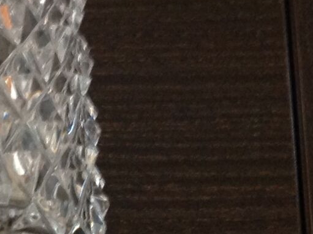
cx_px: -284
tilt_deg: -84.3
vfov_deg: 10.8
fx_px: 1237
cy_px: 165
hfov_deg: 12.8
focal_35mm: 137
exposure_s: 1/15
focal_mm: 4.28
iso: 160
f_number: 2.4
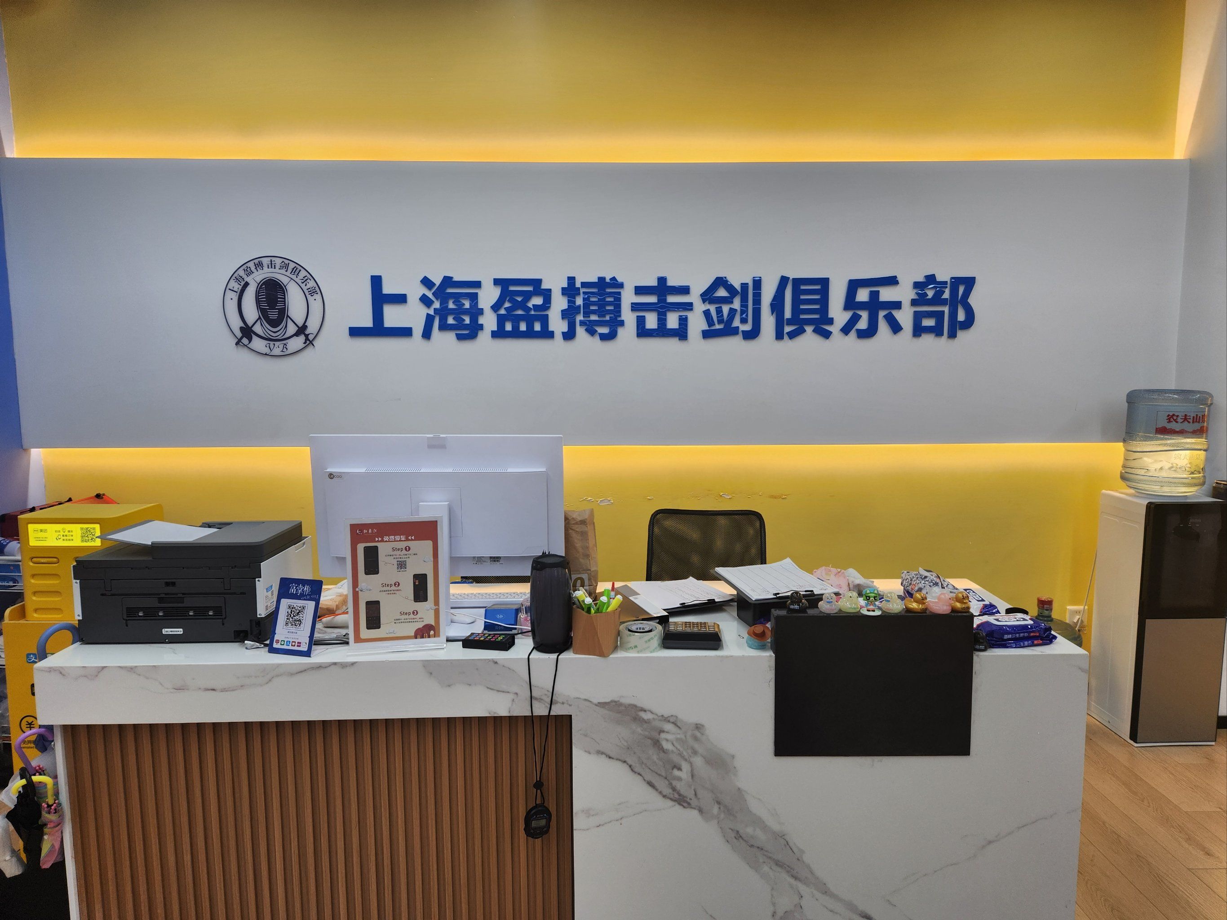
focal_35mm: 23
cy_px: 460
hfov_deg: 73.9
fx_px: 815
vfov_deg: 58.9
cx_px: 614
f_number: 1.8
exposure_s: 1/100
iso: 50
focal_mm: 5.4
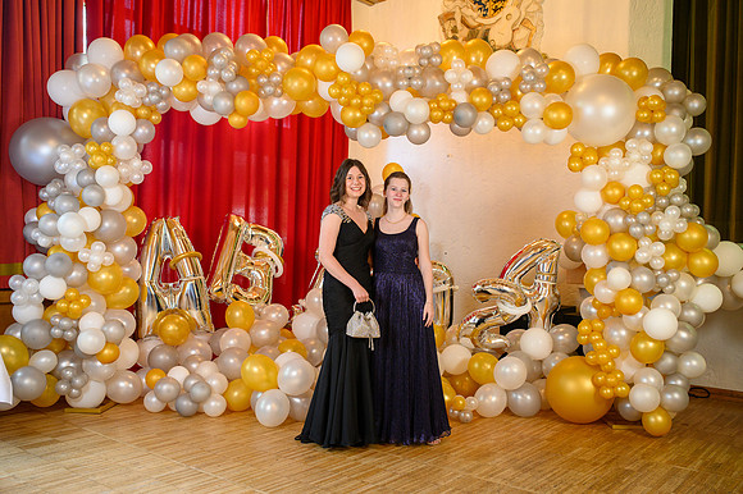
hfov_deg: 54.5
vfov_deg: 37.8
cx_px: 372
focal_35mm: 35
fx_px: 722
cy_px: 247
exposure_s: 1/100
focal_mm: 35
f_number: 3.5
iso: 1250
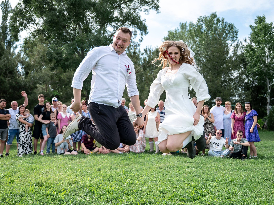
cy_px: 115
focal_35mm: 39
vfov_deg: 36.8
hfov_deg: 47.9
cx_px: 134
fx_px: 309
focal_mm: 31
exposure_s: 1/2000
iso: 200
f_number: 2.8
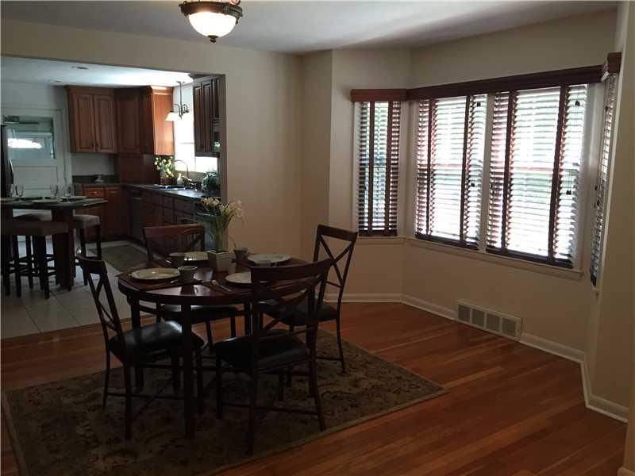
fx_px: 532
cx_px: 318
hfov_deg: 61.7
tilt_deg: -8.9
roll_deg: +0.1
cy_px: 238
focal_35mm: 29
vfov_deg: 48.2
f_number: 2.2
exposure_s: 1/30
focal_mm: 4.15
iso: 50
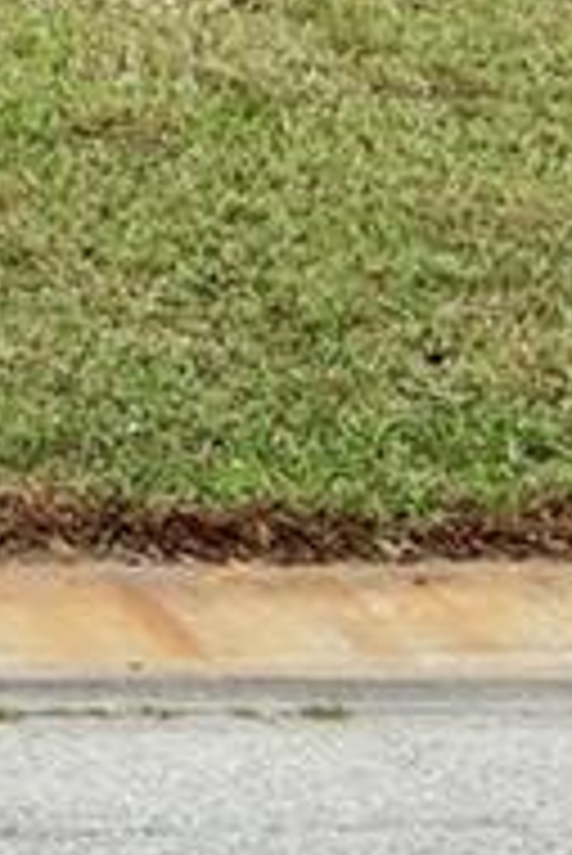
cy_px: -832
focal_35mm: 244
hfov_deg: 4.9
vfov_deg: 8.1
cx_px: -2036
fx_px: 5804
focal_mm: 10.57
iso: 100
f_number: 9
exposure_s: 1/400
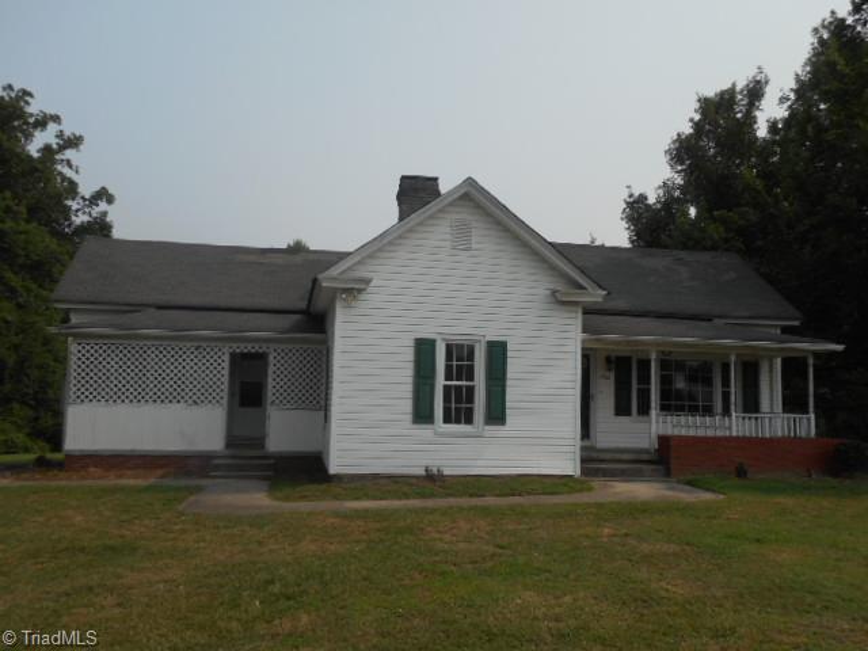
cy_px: 326
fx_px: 727
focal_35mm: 29
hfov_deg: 61.7
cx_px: 434
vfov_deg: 48.2
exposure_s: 1/1000
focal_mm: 5.2
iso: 80
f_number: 4
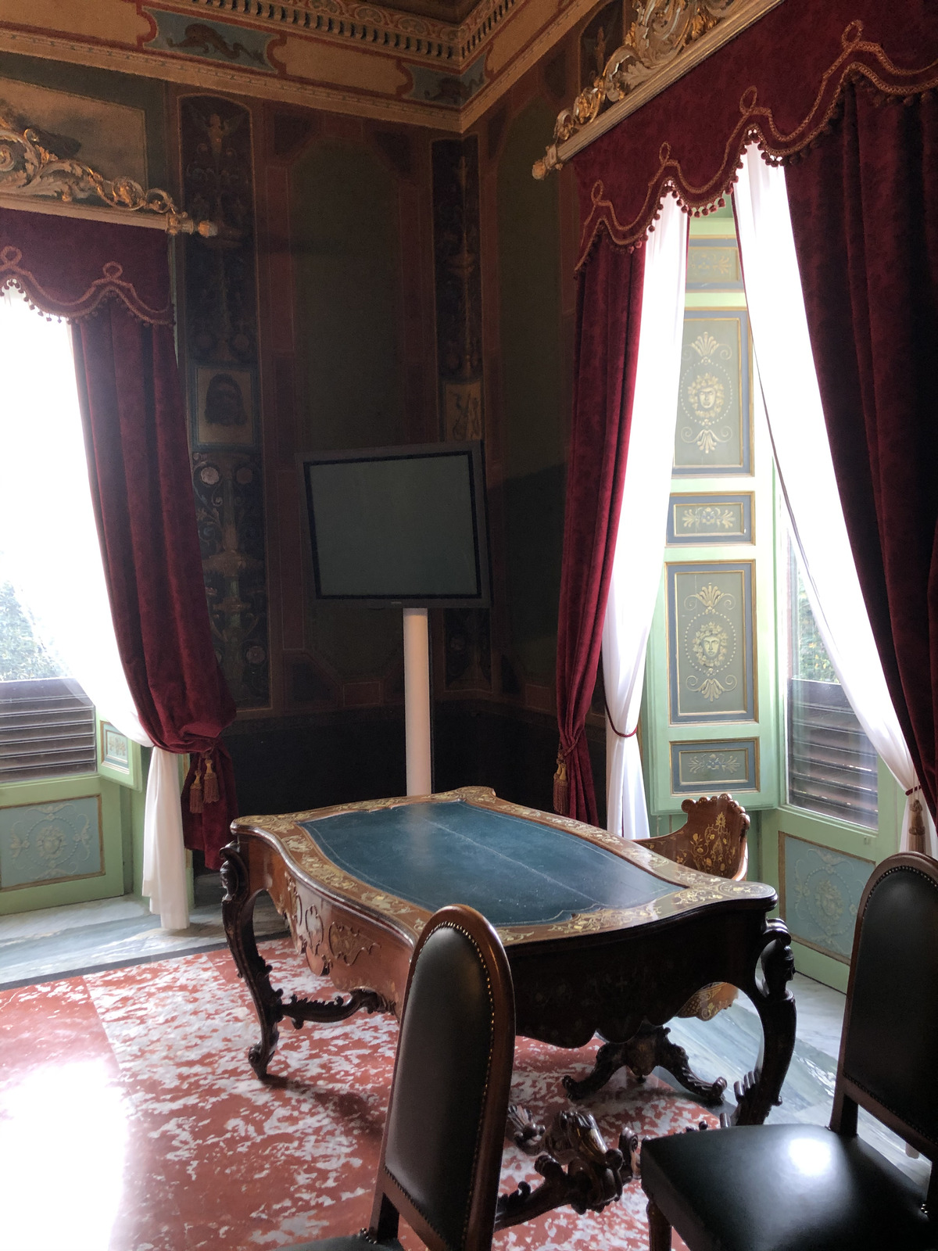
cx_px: 469
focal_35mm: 28
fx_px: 1012
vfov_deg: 63.4
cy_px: 626
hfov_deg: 49.7
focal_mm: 4
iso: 40
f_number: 1.8
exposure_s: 1/25
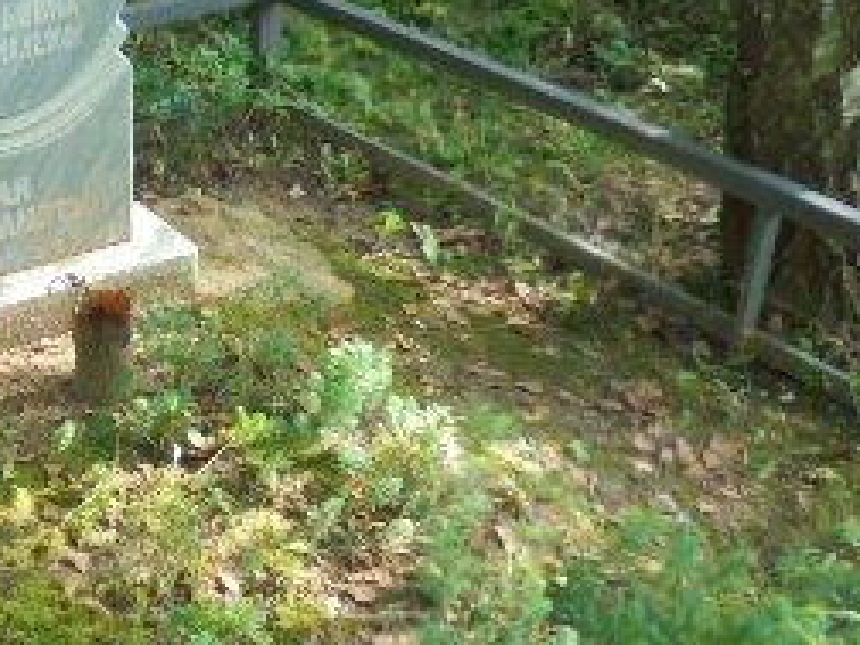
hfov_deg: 28.5
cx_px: 123
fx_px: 1640
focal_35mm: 66
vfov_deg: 22.2
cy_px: 372
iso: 160
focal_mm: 4.6
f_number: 3.5
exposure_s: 1/160
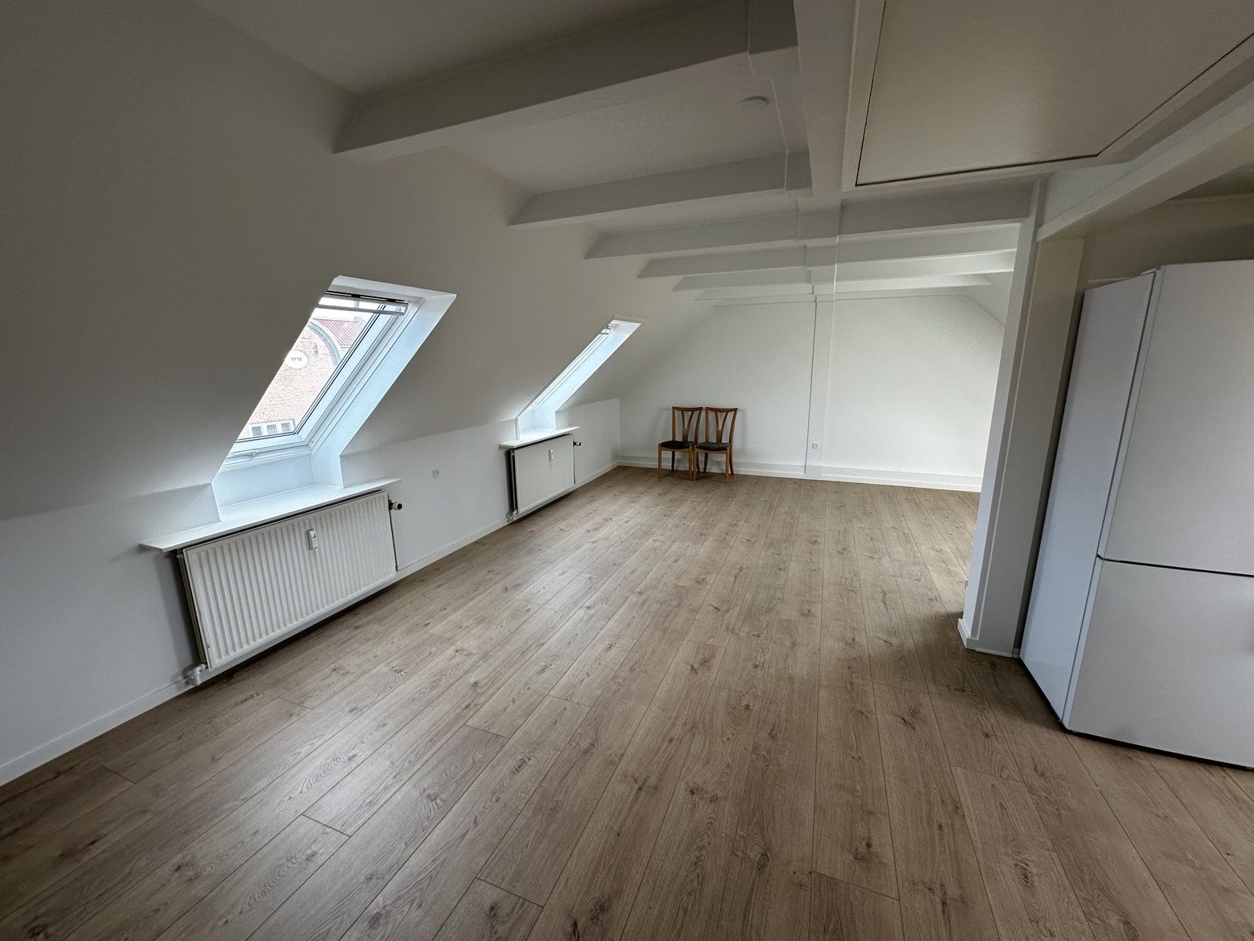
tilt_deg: -11.4
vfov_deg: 85.7
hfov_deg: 102.1
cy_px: 470
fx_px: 507
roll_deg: +0.7
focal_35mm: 14
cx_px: 627
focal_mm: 2.22
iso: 50
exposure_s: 1/100
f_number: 2.2
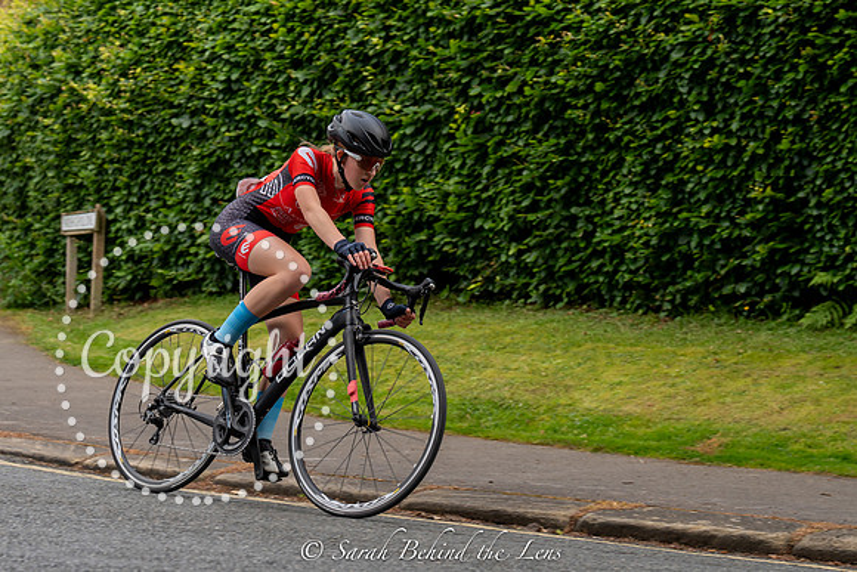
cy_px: 273
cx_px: 305
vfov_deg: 15.2
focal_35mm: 90
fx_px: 2147
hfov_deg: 22.5
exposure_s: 1/640
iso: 400
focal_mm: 70
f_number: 4.5
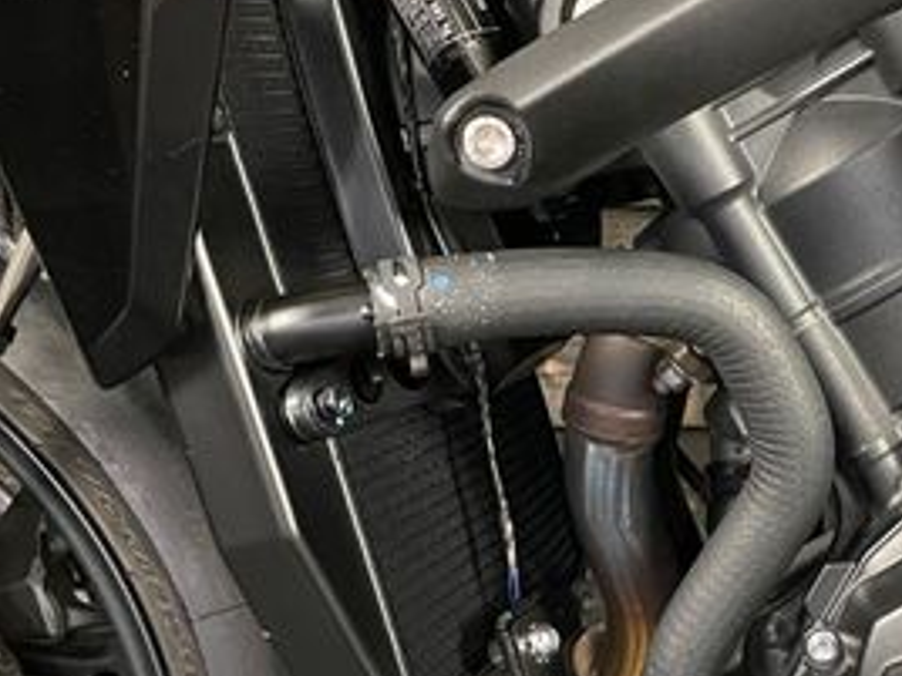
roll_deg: +0.5
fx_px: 1616
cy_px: 407
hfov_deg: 29.5
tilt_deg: -7.4
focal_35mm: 62
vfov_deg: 23.6
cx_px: 858
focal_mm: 4.2
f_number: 1.6
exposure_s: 1/33
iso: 400
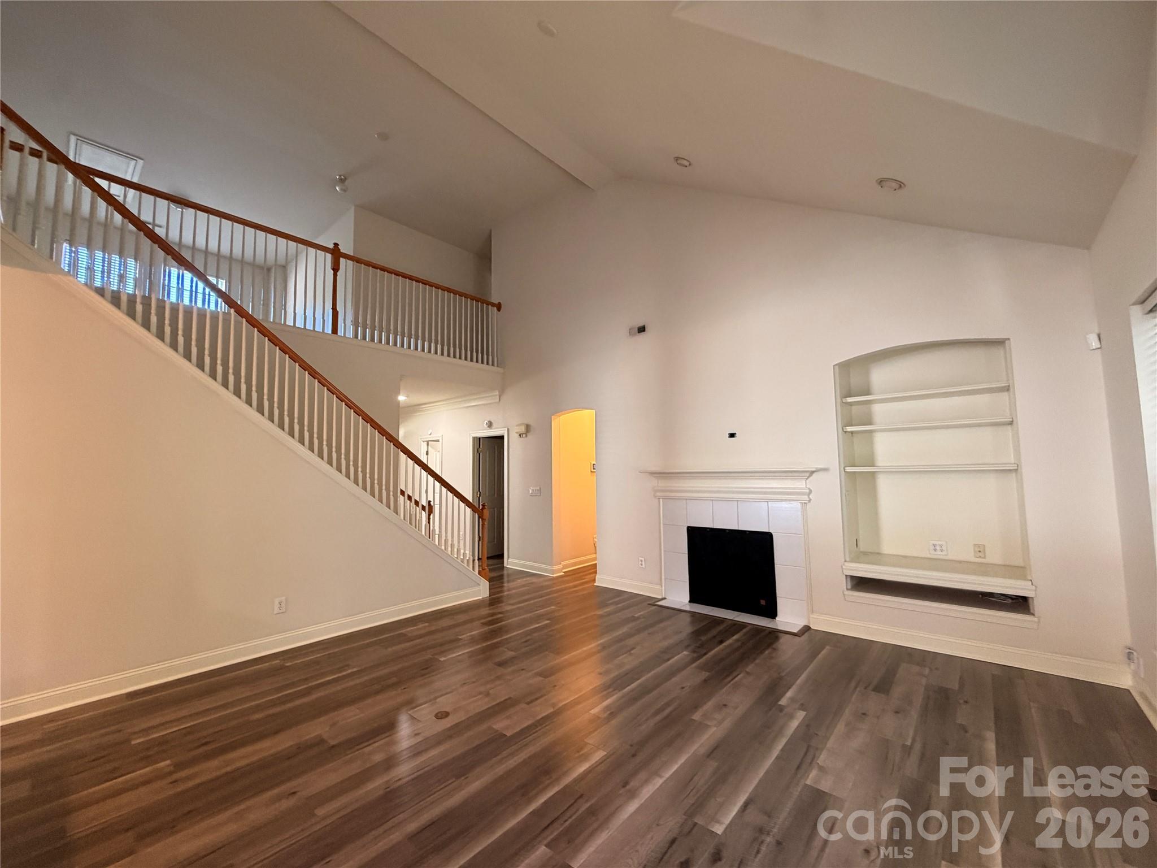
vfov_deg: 85.7
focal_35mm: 14
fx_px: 468
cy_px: 434
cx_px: 578
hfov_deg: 102.1
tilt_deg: +4.2
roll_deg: +0.1
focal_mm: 2.22
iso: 320
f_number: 2.2
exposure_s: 1/60
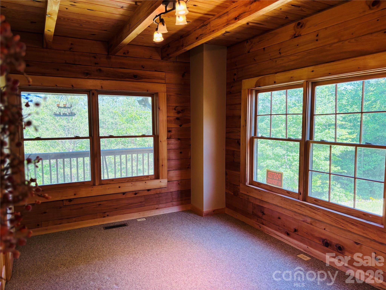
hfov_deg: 67.3
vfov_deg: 53.1
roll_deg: -0.3
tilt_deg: -4.9
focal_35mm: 26
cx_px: 193
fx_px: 290
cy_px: 145
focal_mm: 5.96
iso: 80
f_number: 1.6
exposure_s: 1/120
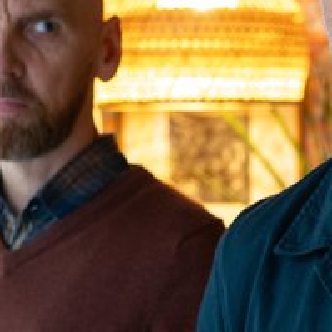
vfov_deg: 14.4
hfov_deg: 14.3
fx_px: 1313
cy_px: 195
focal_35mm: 121
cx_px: 287
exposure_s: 1/100
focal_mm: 35
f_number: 3.2
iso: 3200
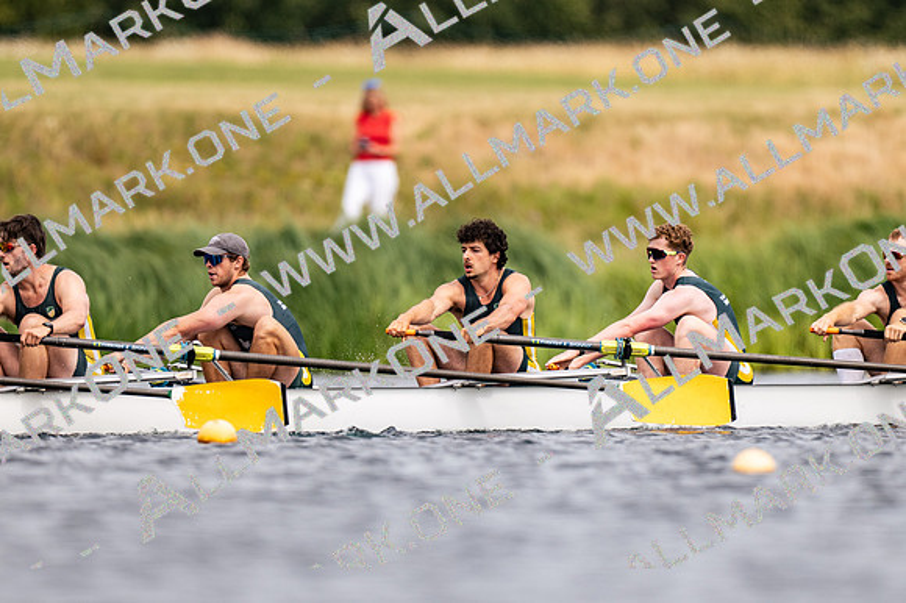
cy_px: 302
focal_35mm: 900
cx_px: 453
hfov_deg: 2.3
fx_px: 22641
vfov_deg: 1.5
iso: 220
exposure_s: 1/2500
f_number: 4
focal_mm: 600
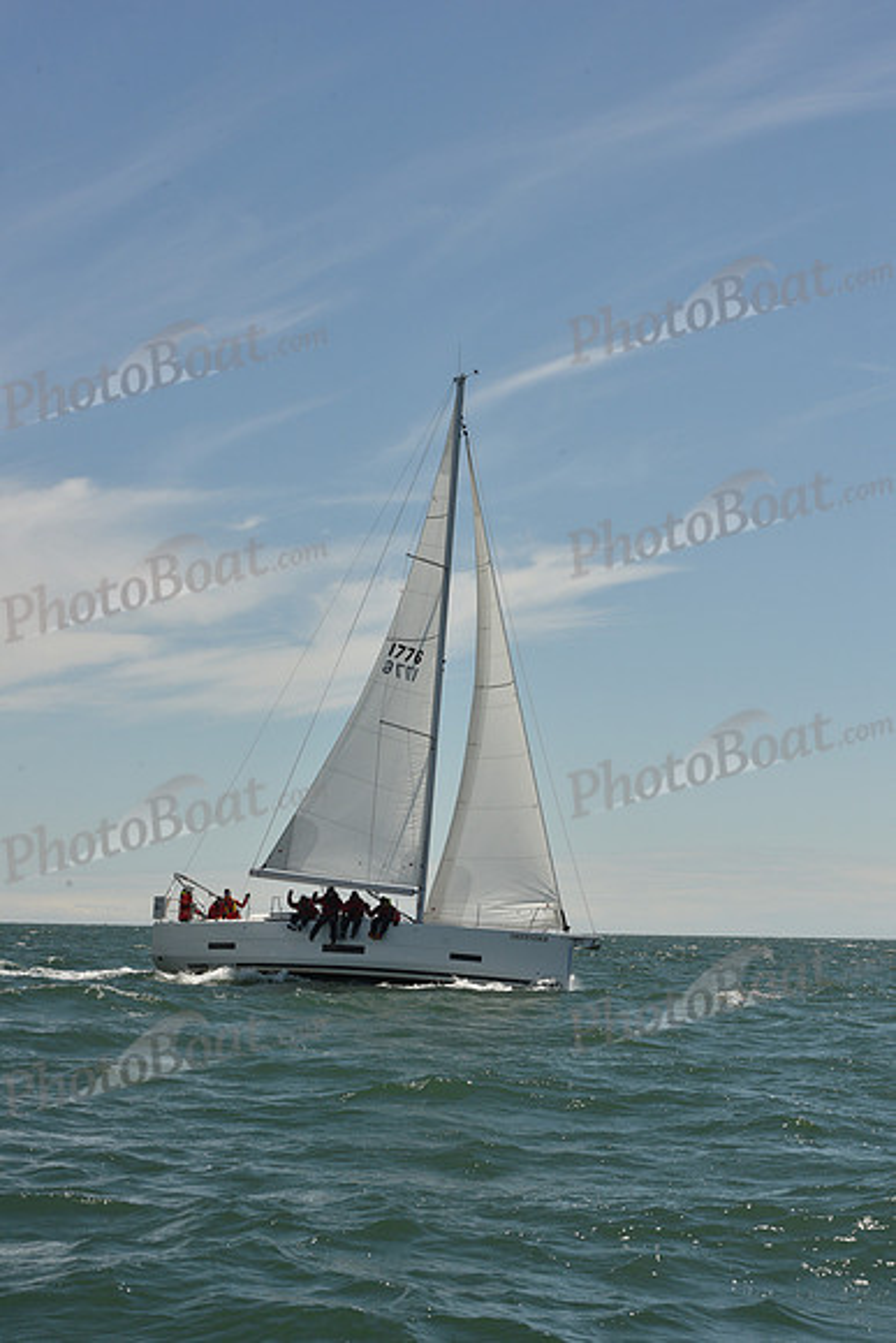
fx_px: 2612
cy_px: 672
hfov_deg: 19.5
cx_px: 448
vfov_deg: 28.8
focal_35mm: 70
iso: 320
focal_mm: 70
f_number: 13
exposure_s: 1/800
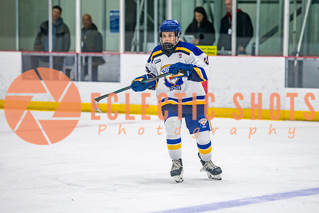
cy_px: 107
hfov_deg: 9.6
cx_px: 175
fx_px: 1894
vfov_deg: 6.4
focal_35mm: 214
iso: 2000
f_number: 3.2
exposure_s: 1/640
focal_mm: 160
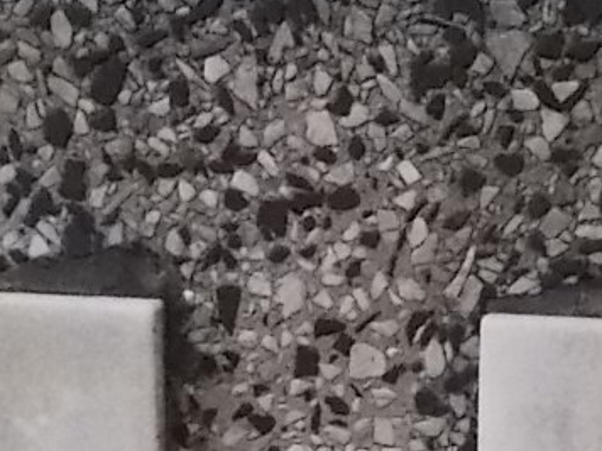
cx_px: 501
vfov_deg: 11.9
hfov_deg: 16.7
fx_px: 2035
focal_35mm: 117
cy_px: 753
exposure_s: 1/160
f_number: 8
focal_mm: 4.6
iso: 400
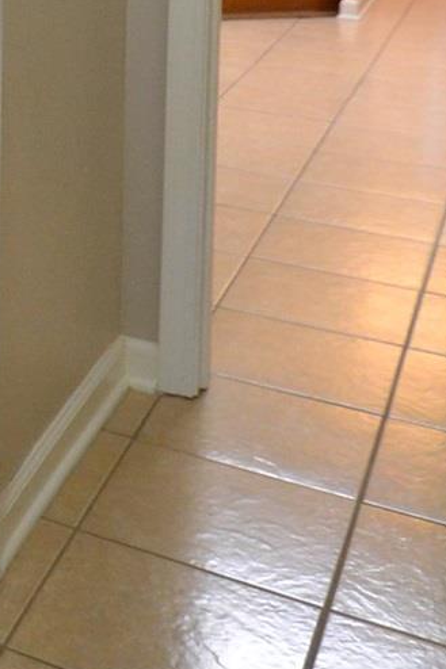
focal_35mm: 70
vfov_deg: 24.7
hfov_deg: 14.6
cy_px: -221
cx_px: -542
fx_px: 1302
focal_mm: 10
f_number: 3.5
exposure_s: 1/60
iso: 1400
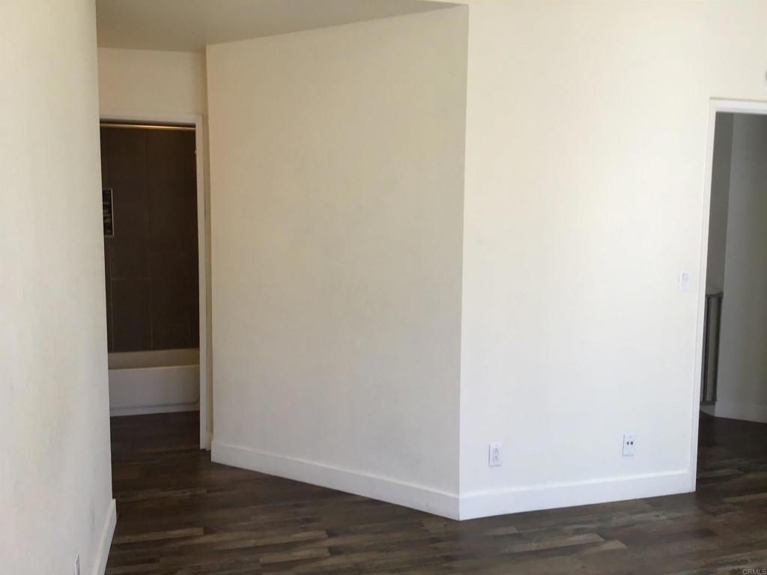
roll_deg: -2.3
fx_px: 687
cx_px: 384
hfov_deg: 58.4
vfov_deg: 45.4
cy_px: 288
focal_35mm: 31
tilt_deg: -7.6
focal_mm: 3.3
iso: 40
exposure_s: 1/120
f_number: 2.4
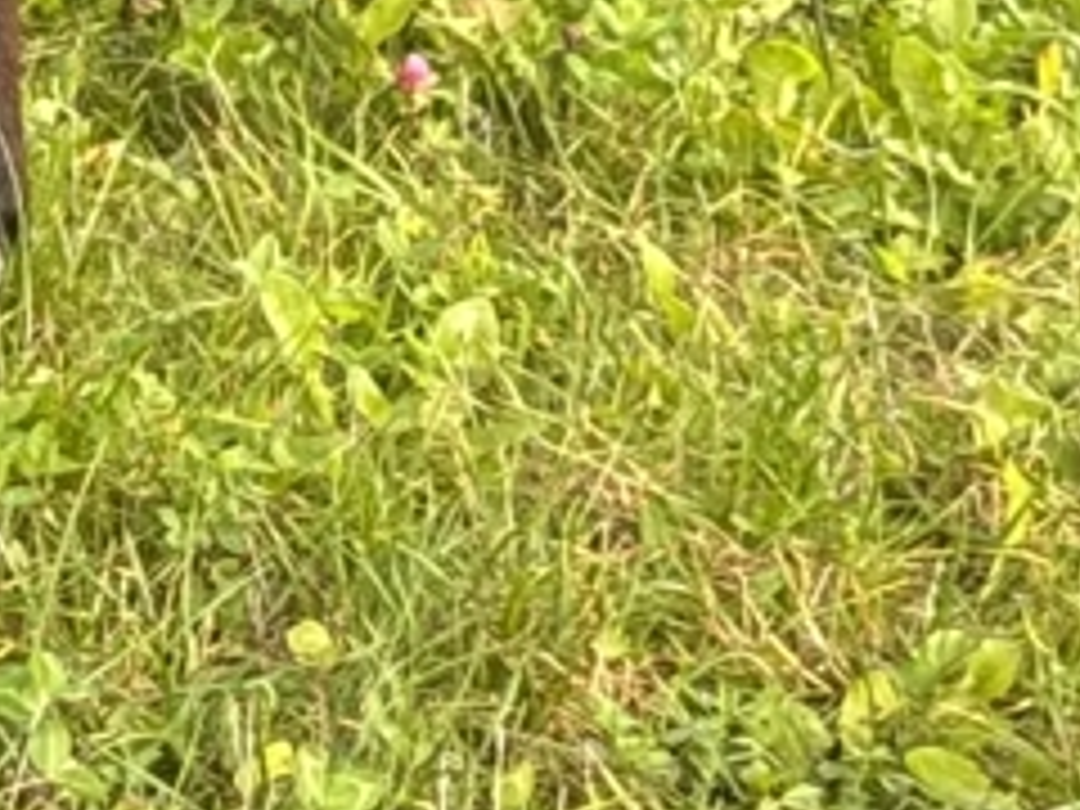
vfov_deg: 7.2
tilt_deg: -9.4
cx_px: -904
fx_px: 6240
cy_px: -648
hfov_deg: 9.4
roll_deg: -0.4
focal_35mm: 200
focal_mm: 6.76
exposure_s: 1/467
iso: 64
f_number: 1.78
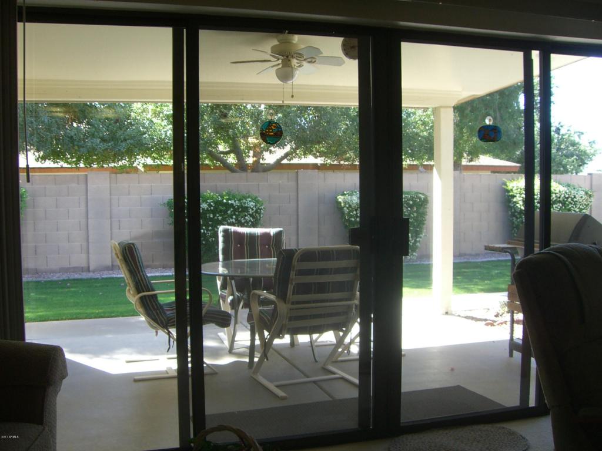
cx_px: 301
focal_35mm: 38
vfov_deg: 37.7
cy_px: 226
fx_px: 661
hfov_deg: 49.0
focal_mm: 6.2
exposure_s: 1/80
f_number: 2.7
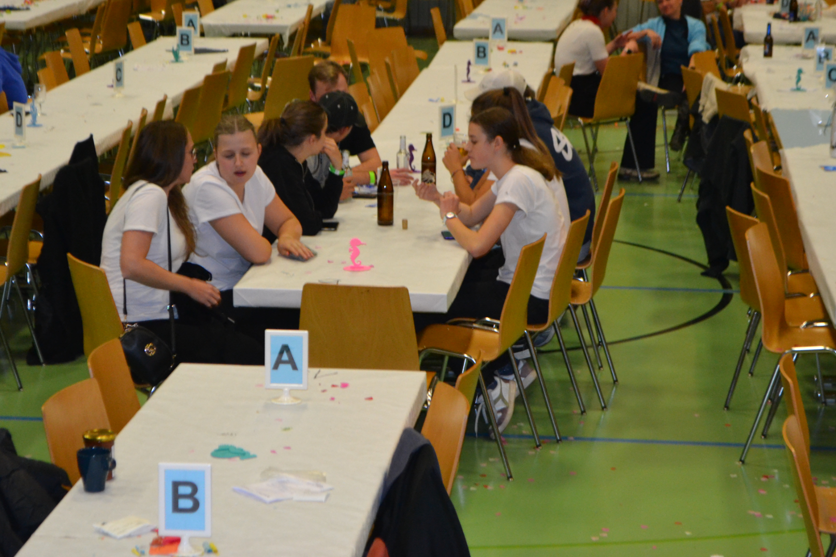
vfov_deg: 13.1
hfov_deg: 19.5
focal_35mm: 105
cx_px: 356
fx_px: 2429
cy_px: 243
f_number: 5.6
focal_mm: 55
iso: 1600
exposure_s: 1/60
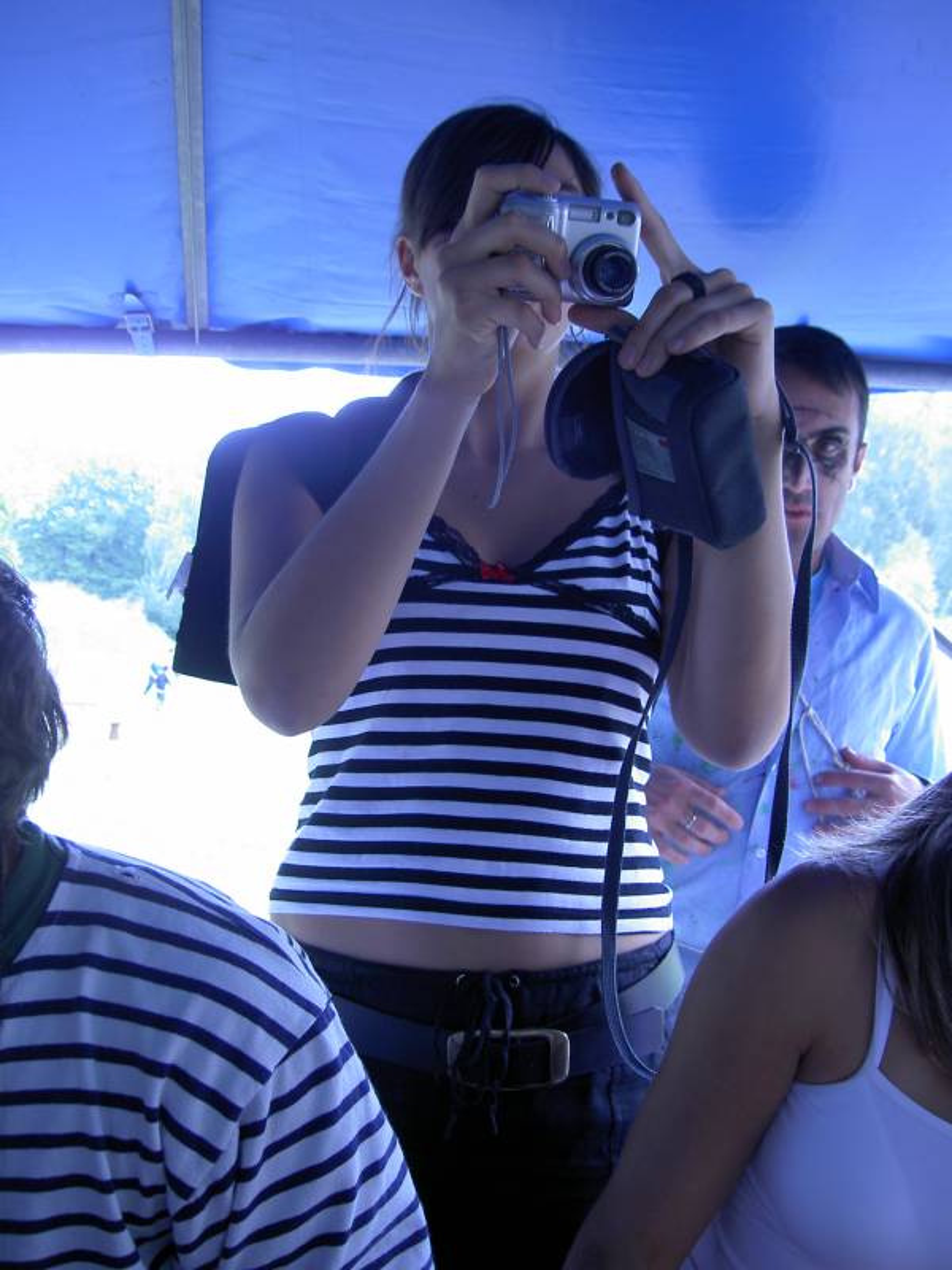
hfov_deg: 36.8
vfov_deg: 47.9
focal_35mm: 39
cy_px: 635
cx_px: 476
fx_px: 1430
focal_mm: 8
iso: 100
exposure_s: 1/50
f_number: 2.8
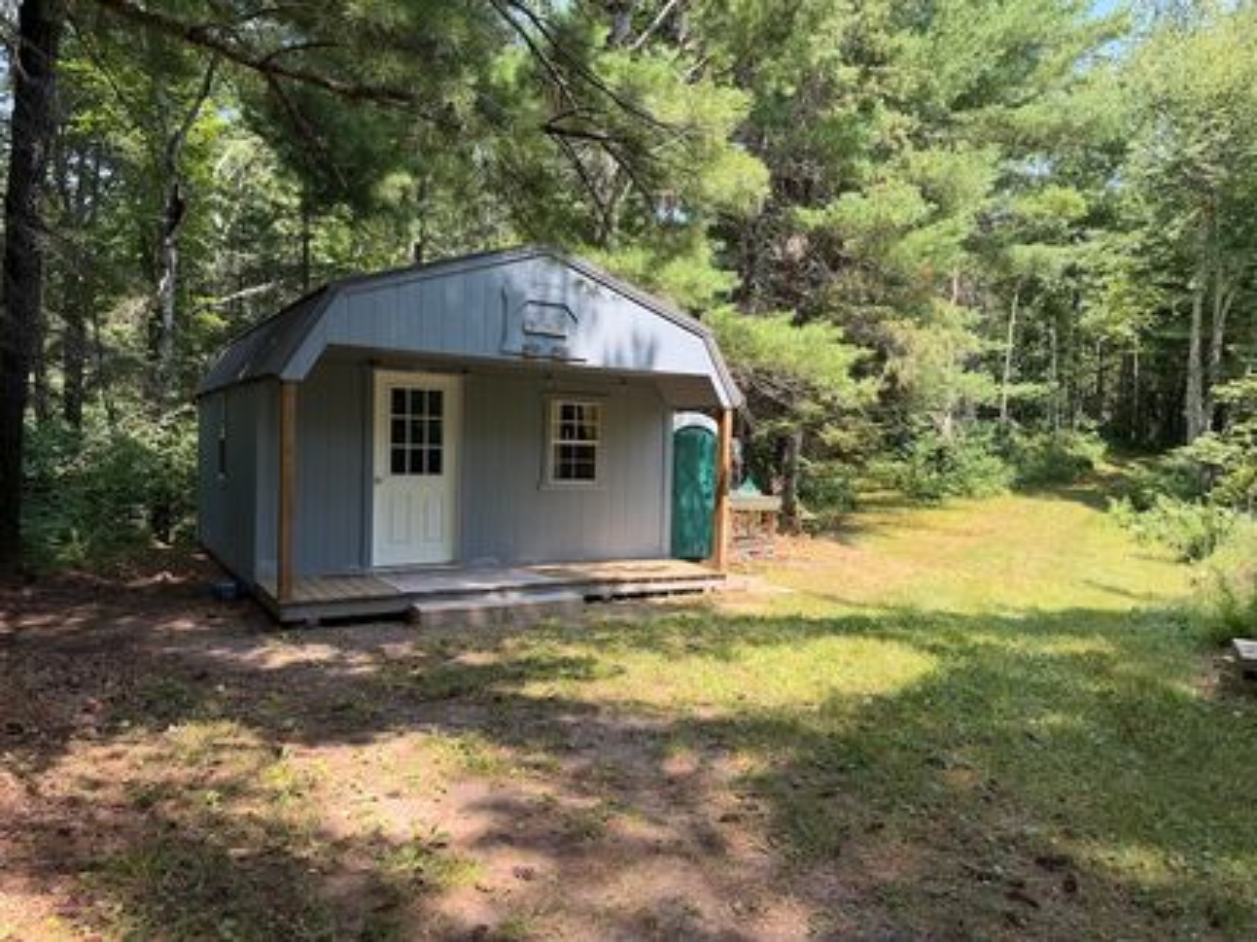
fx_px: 871
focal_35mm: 24
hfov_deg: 71.6
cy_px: 471
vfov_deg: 56.8
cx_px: 628
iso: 80
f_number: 1.78
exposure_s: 1/813
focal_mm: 6.76
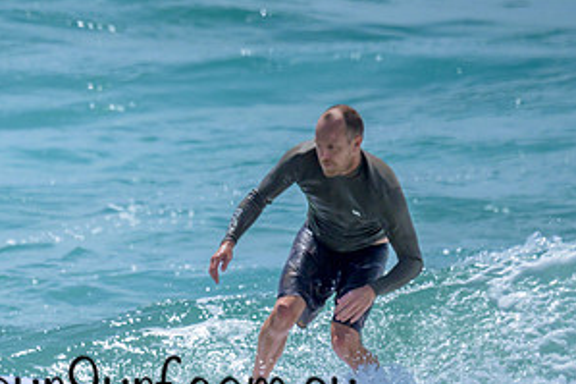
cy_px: 278
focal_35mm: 2134
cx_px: -56
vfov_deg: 0.6
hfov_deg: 1.0
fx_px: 34124
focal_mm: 800
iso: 200
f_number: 6.3
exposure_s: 1/3200
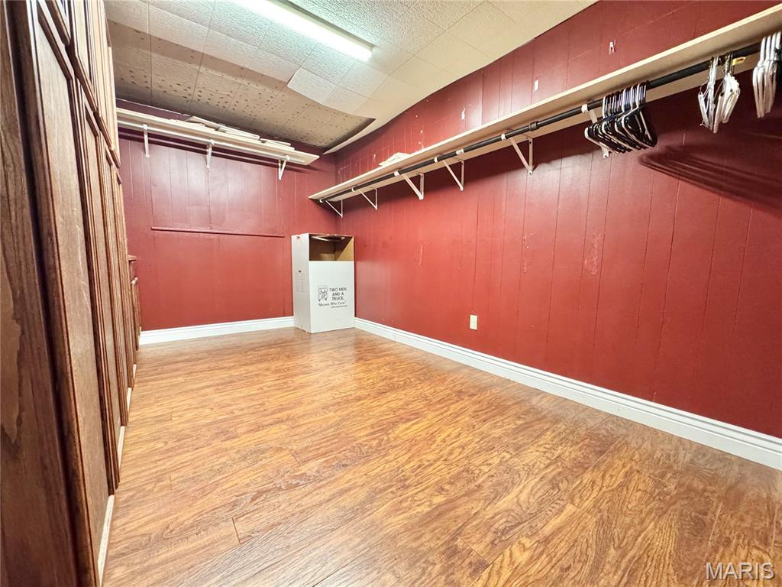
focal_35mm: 14
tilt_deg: -6.4
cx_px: 391
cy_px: 294
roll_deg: -0.7
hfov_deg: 102.1
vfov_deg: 85.7
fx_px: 316
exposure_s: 1/60
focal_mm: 2.22
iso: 800
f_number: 2.2
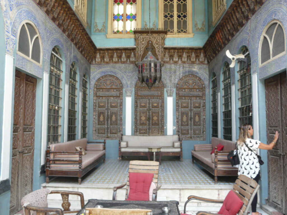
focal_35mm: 30
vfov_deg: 46.8
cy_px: 108
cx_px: 144
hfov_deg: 60.0
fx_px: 249
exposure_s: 1/30
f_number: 2.8
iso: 100
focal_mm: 4.9
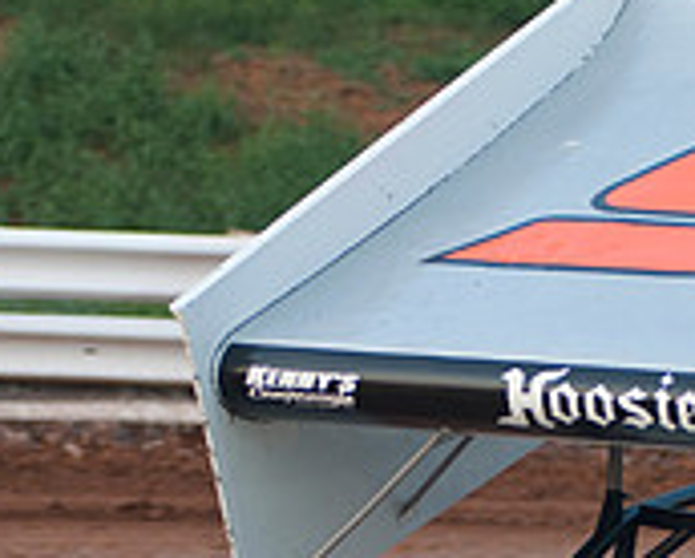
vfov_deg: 4.1
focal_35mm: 380
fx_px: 7825
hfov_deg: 5.1
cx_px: 566
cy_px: 631
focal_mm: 80
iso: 200
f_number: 3.5
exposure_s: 1/400
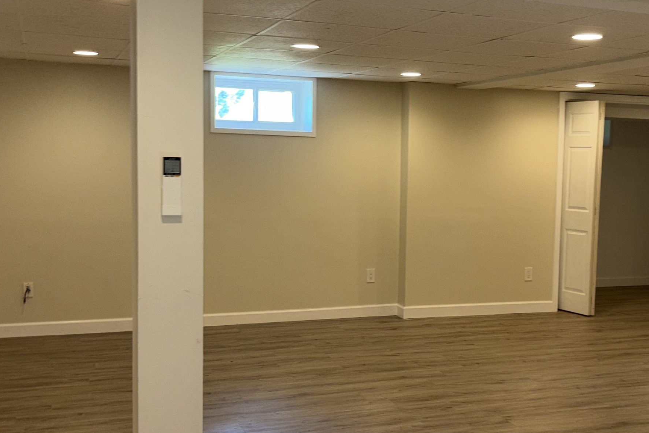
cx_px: 414
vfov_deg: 28.6
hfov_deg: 41.5
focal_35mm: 47
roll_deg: -2.3
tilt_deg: -2.9
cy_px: 232
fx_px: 847
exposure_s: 1/28
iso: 32
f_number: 1.6
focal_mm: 5.96
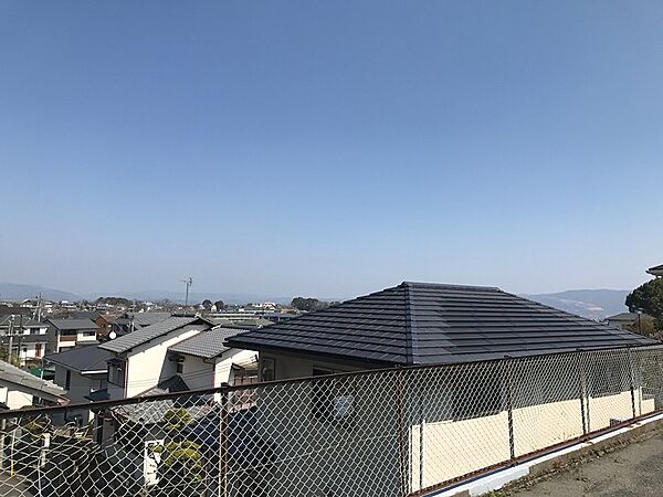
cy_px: 248
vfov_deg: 49.7
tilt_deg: +5.5
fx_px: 536
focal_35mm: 28
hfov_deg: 63.4
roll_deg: -1.2
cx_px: 332
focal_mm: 3.99
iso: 20
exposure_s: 1/2907
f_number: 1.8
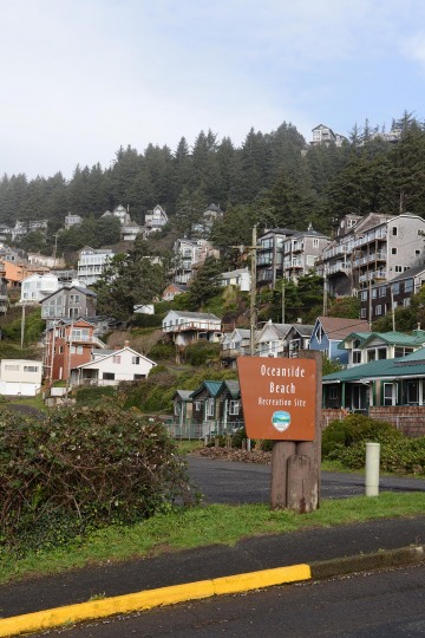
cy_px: 319
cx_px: 212
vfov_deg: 38.2
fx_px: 921
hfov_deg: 26.0
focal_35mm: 52
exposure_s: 1/250
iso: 320
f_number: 10
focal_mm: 52
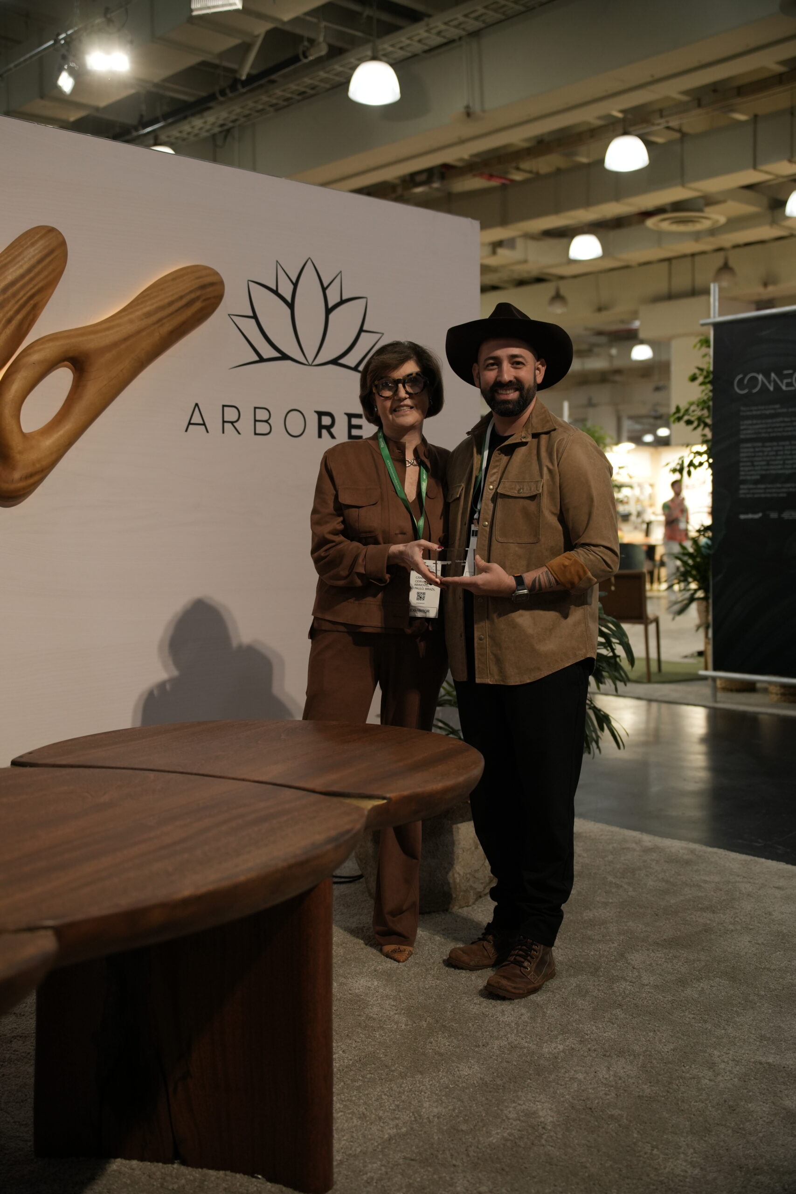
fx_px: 1313
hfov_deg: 33.7
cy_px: 597
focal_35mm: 40
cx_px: 398
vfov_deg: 48.9
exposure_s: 1/250
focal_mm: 39.6
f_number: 2.8
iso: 1000
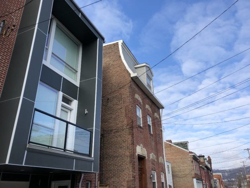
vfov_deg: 49.8
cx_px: 125
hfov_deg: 63.4
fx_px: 202
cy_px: 94
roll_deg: +1.3
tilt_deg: +24.4
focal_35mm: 28
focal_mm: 4
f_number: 1.8
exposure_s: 1/1200
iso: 20
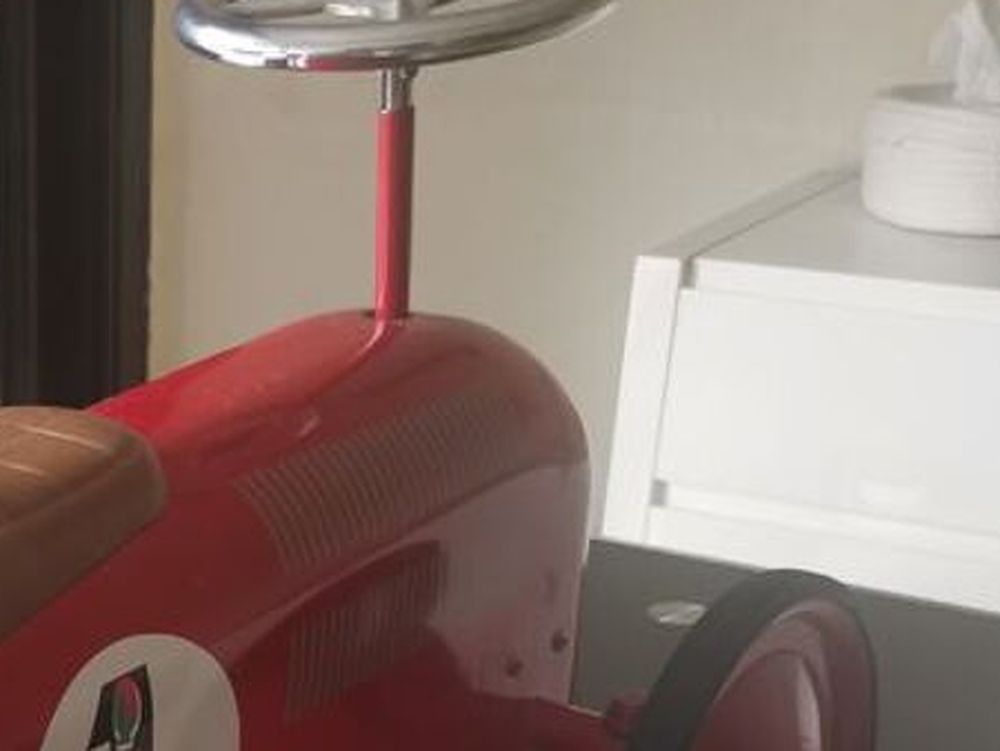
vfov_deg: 18.0
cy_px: 954
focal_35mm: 77
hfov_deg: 23.9
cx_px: -60
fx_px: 2226
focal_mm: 4.75
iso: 400
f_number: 1.8
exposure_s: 1/33.3
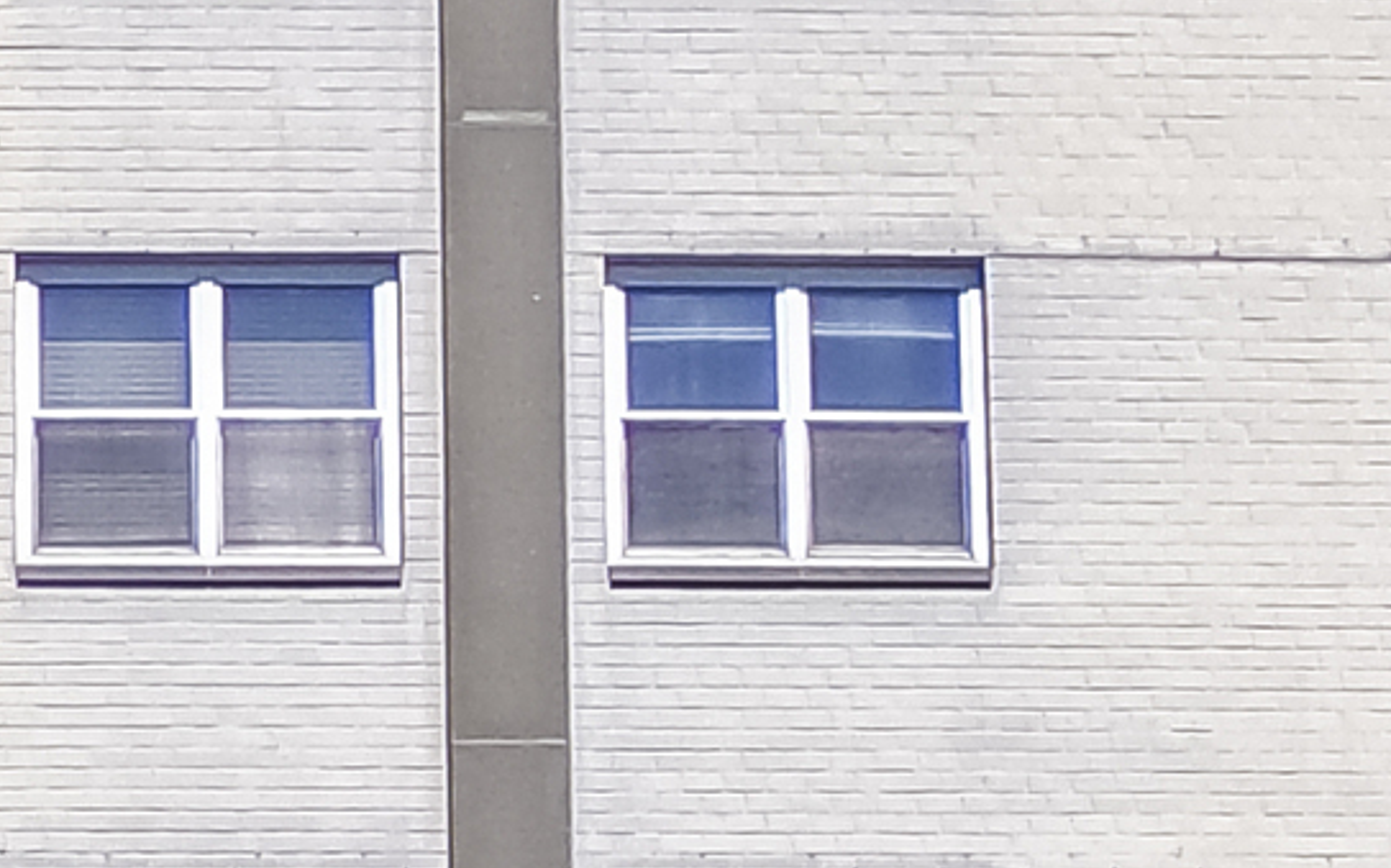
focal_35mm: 144
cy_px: 681
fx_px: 5457
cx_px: -146
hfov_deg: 14.2
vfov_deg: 9.1
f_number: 11
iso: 100
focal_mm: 4.3
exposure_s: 1/170
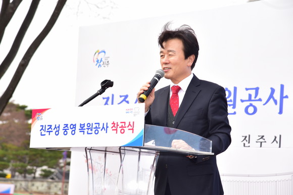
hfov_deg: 17.1
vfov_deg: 11.4
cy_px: 98
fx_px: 976
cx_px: 146
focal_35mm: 120
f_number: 8
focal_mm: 120
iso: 640
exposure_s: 1/250
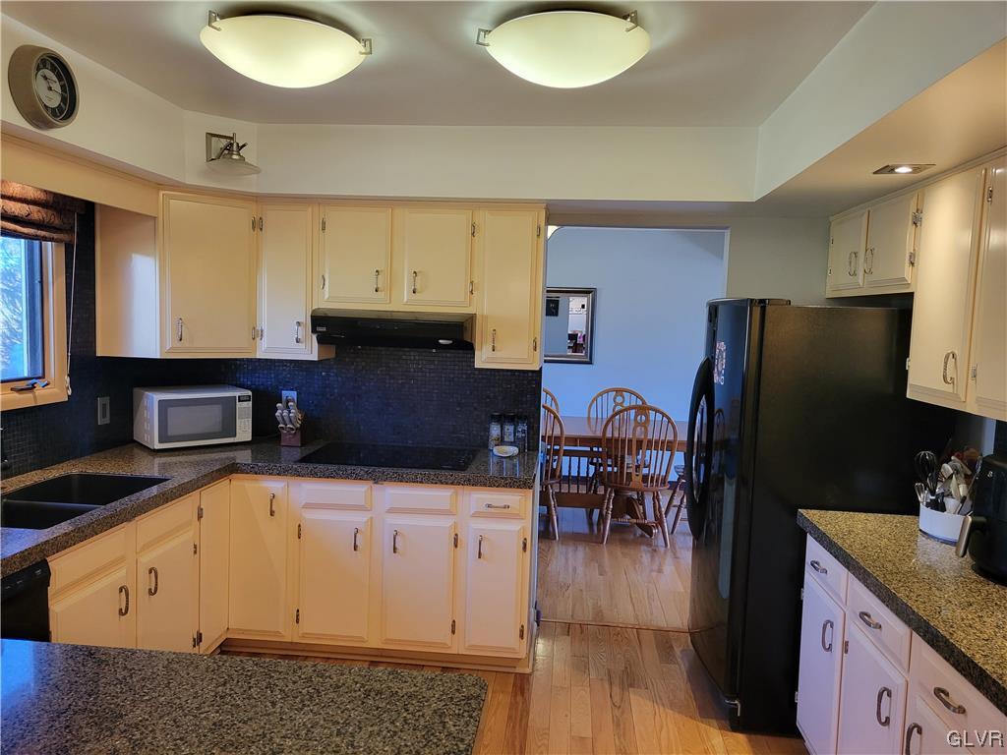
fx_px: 756
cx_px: 504
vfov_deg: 53.1
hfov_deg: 67.3
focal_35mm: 26
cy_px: 378
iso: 320
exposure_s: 1/120
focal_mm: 5.4
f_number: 1.8
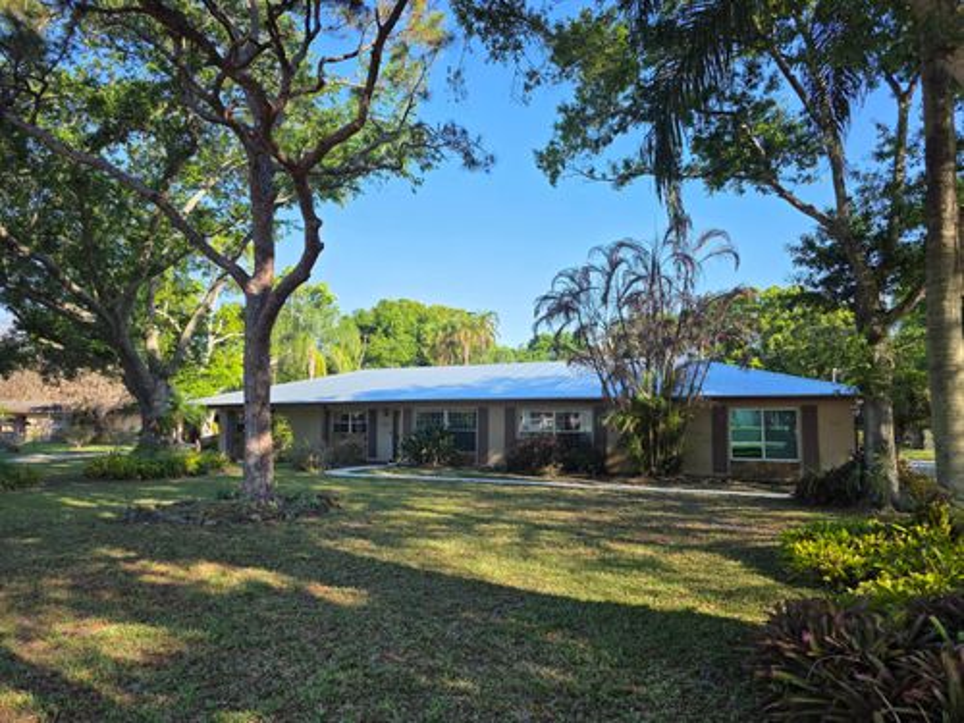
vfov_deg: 58.9
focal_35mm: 23
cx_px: 482
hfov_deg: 73.9
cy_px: 362
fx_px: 641
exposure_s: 1/2423
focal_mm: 6.3
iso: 80
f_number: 1.7
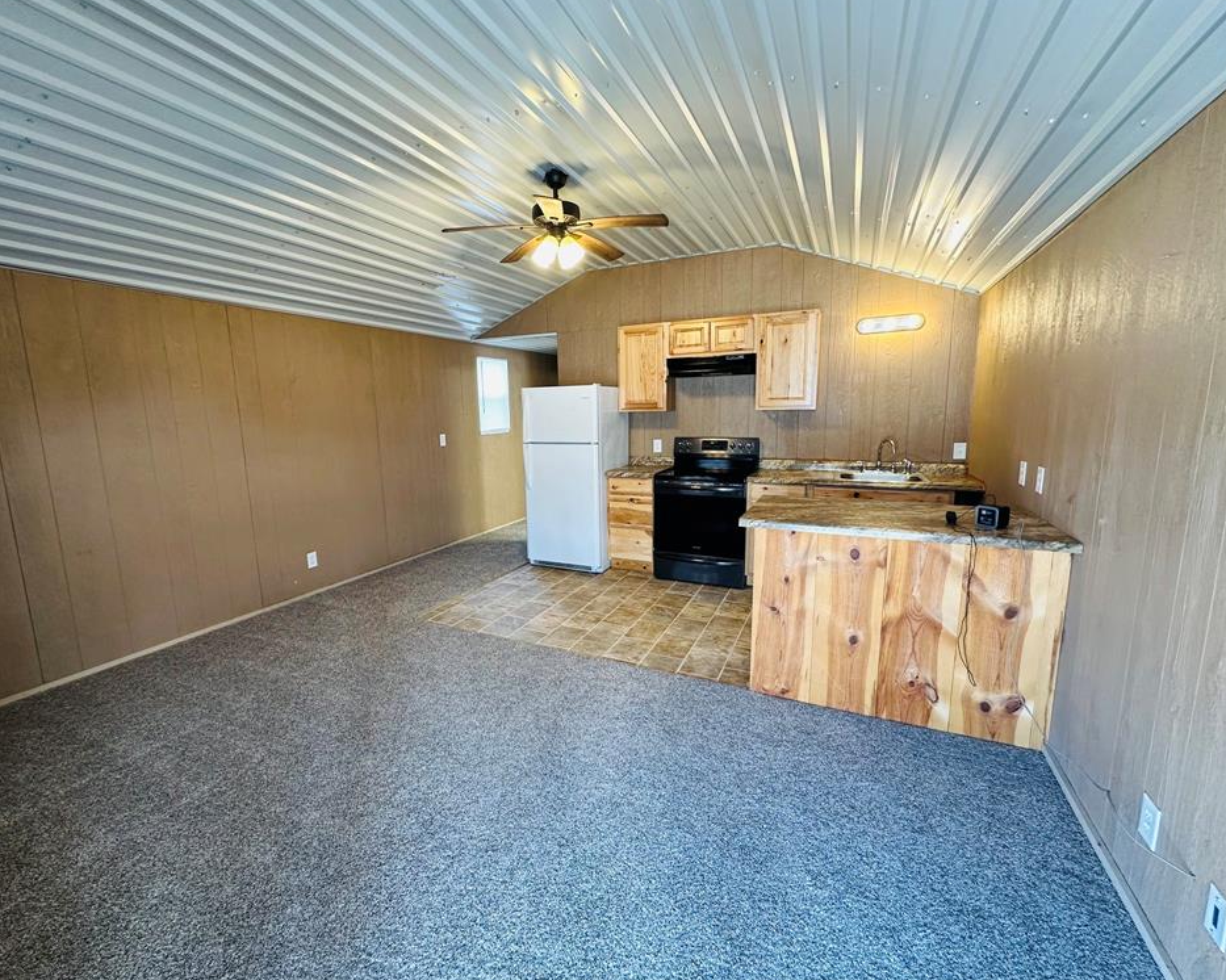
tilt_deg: -8.5
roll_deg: +1.4
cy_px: 490
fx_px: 544
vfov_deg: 84.0
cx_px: 586
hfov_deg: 96.7
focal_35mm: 15
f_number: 2.2
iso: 160
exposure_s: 1/60
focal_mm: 2.22
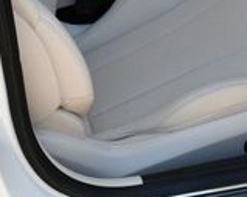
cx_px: 160
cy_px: -88
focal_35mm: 136
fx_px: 994
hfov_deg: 14.2
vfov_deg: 11.0
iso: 200
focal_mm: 18
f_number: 7.1
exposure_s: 1/250
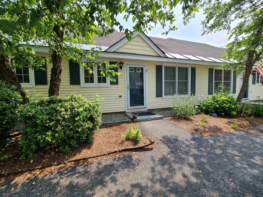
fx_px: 99
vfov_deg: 89.9
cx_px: 132
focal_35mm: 13
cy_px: 98
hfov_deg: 106.2
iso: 50
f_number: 2.2
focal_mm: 2.2
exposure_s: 1/832
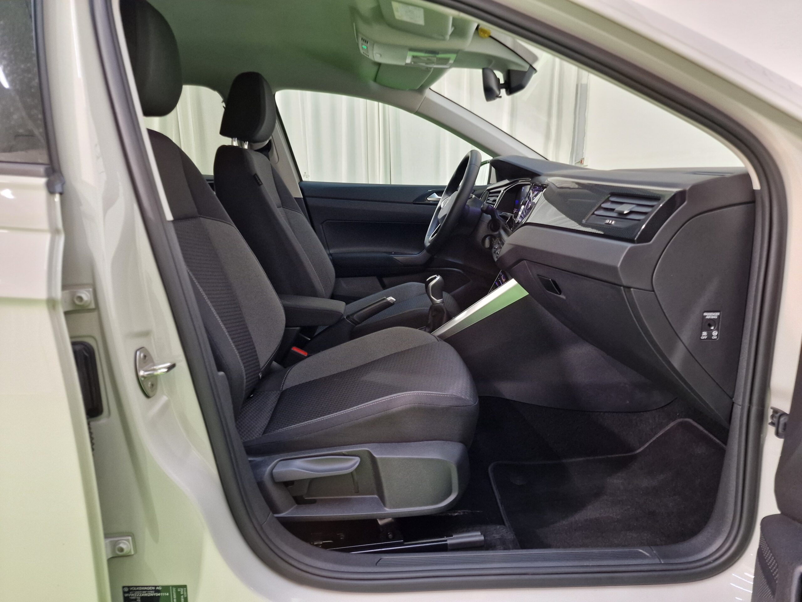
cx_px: 401
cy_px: 301
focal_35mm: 23
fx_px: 533
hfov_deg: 73.9
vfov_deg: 58.9
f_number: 1.8
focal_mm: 6.4
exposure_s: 1/50
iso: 320
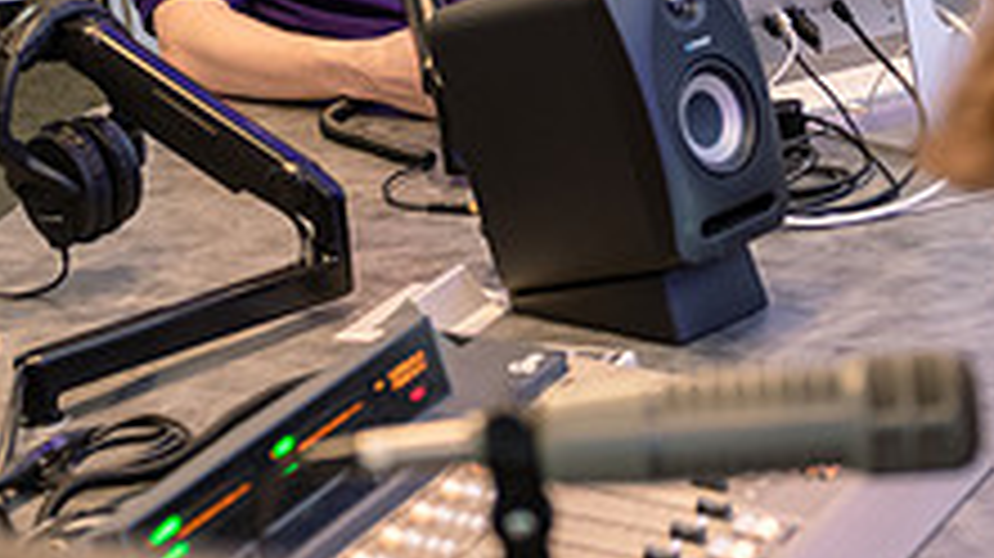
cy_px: -29
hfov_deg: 16.3
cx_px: 454
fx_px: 3477
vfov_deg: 9.1
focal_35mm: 132
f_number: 2.8
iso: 1000
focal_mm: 48
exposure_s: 1/60
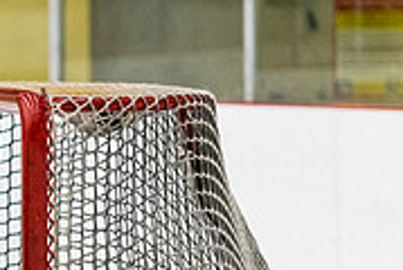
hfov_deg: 4.5
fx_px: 5035
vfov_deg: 3.1
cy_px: 341
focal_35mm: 449
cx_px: -241
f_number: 2.8
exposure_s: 1/640
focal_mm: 116
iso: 3200
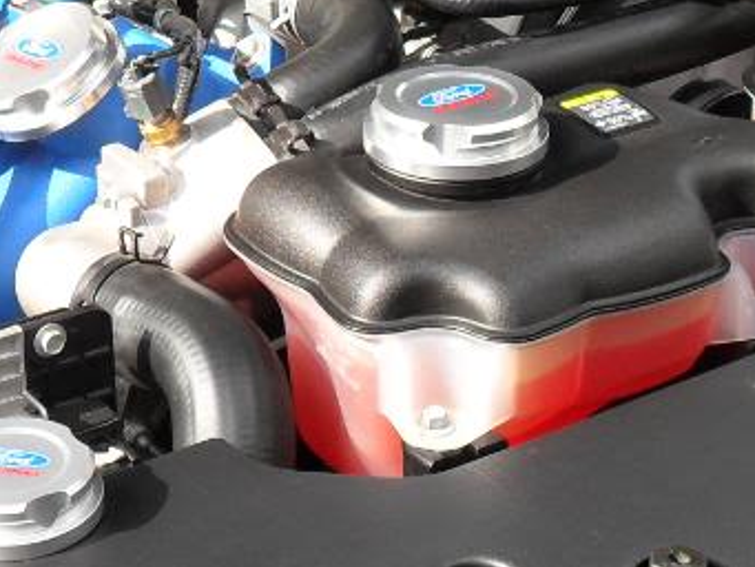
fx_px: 2291
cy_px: 122
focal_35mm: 105
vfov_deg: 14.0
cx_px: 244
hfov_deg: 18.7
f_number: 2.8
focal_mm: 6.2
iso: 100
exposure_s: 1/350
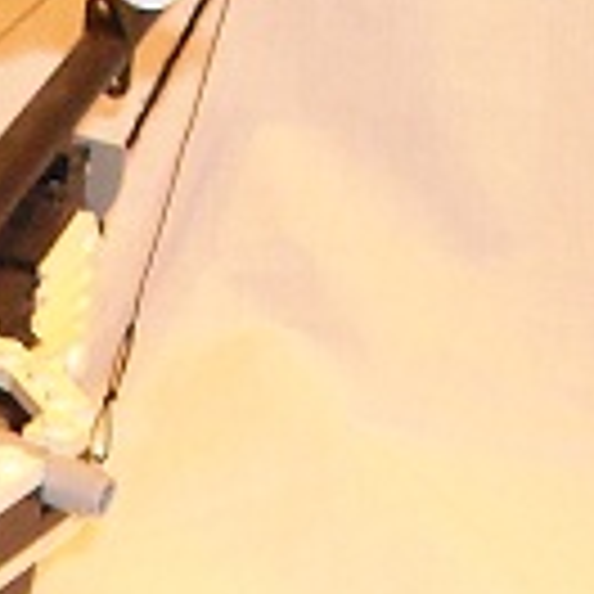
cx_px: -448
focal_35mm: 187
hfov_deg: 9.0
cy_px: 598
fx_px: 3630
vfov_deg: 9.3
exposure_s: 1/11
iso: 400
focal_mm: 5.7
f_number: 2.8
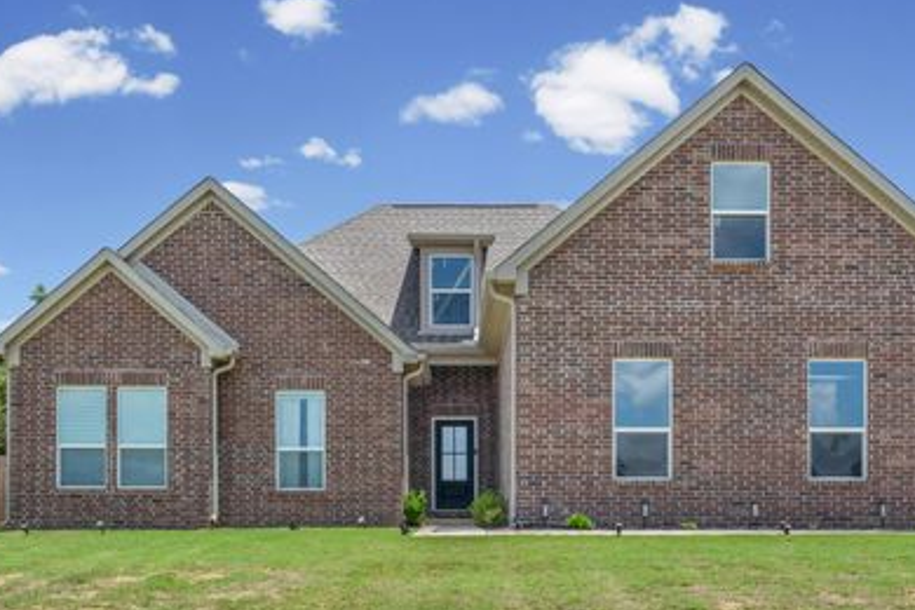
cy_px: 301
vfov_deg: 32.6
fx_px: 1042
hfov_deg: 47.4
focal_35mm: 41
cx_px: 479
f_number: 9.5
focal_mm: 32
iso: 800
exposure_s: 1/500
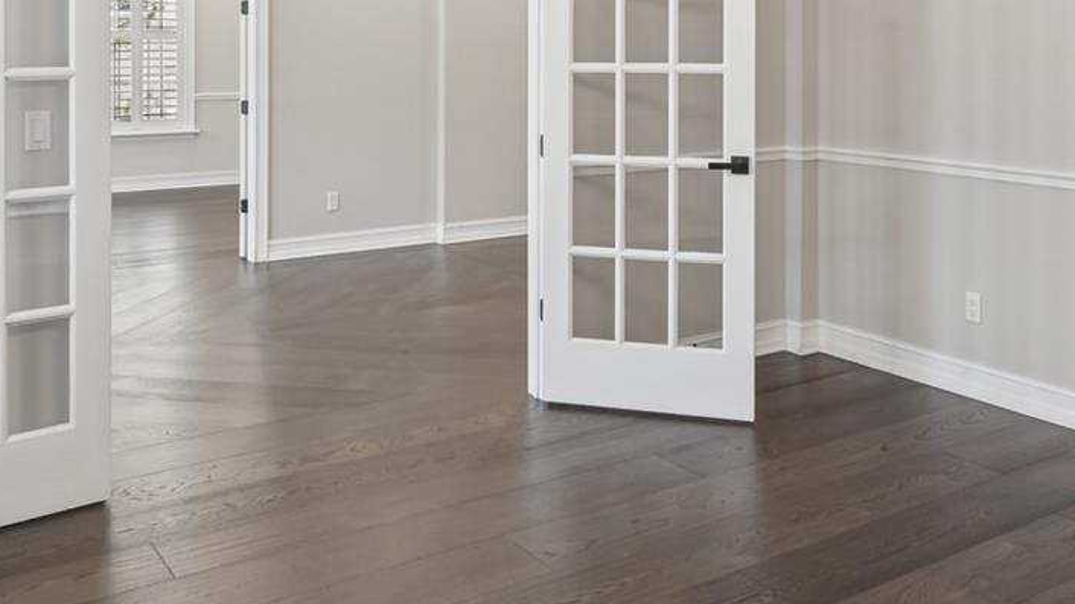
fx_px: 1083
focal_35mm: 38
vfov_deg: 30.1
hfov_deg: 52.8
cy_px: 79
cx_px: 551
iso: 400
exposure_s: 1/15
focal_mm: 16
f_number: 8
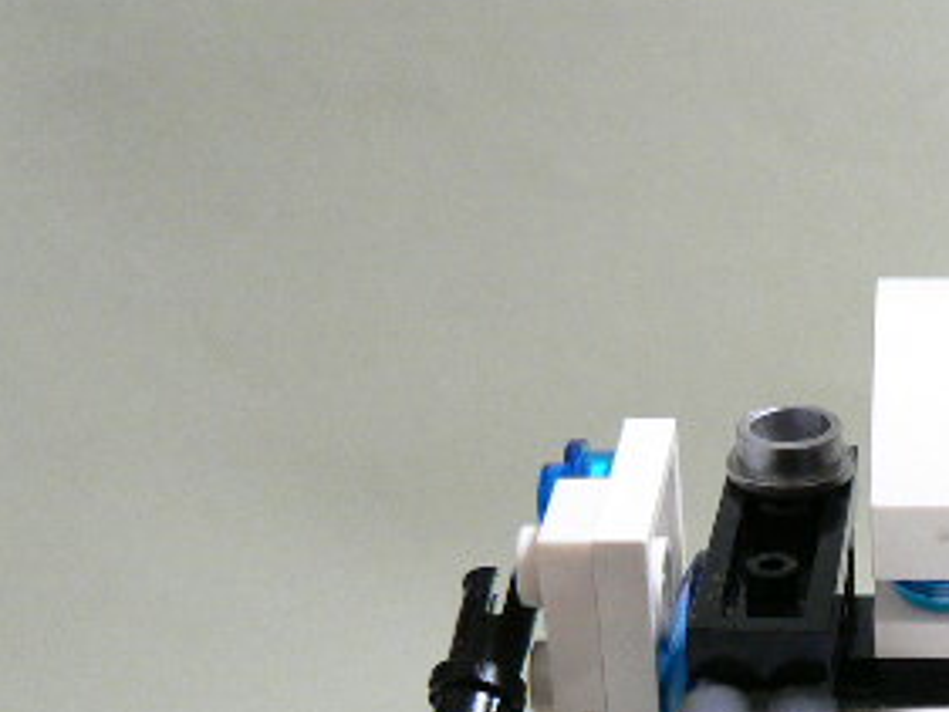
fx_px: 2249
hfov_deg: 23.0
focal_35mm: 82
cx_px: 912
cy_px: 790
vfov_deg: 17.4
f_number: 2.8
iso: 200
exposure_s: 1/13
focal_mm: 6
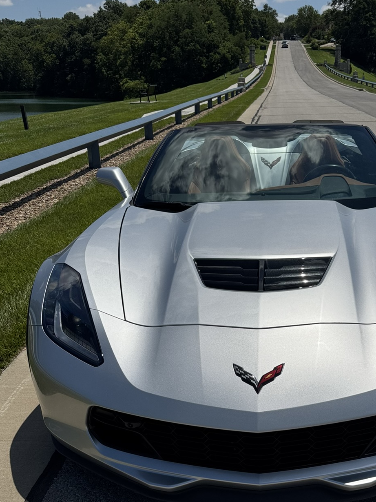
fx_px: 579
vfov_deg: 45.5
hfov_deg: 35.4
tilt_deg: -26.1
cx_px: 265
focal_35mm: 40
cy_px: 364
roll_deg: -0.1
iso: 64
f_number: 1.78
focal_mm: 6.76
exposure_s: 1/12346
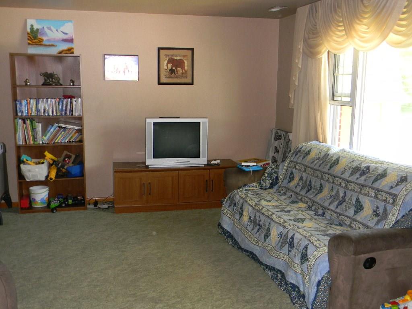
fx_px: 428
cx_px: 206
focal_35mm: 36
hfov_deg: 51.4
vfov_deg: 39.7
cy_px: 154
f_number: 3.7
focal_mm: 6.4
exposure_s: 1/30
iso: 226
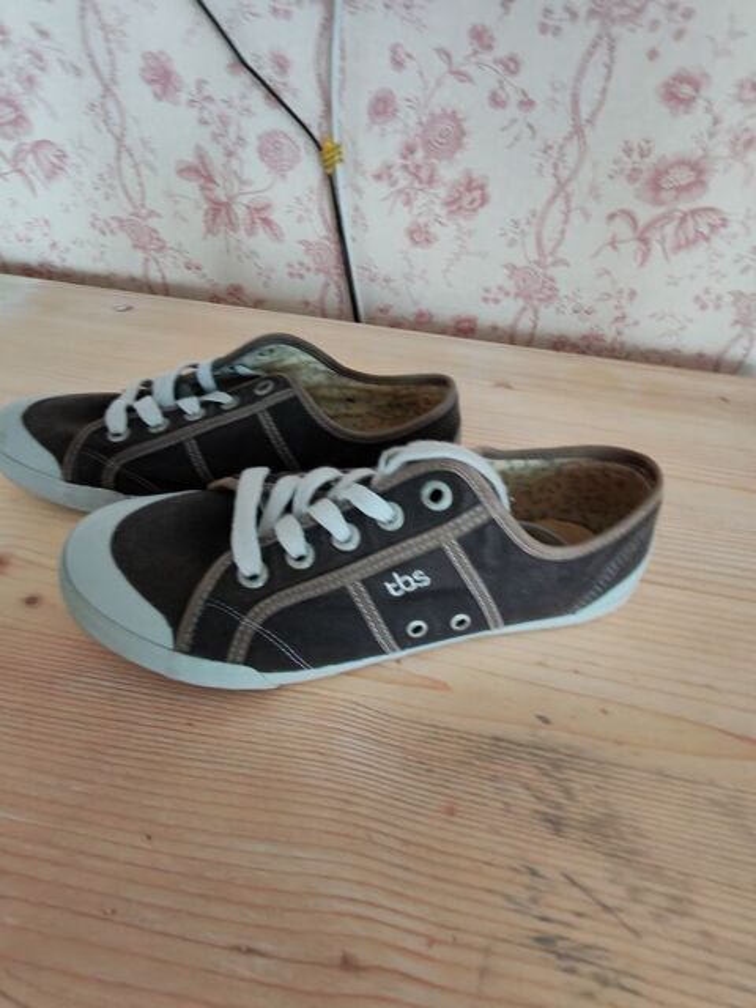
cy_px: 504
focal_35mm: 16
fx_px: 466
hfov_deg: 78.1
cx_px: 378
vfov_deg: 94.5
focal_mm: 1.96
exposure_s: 1/20
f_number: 2.2
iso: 320
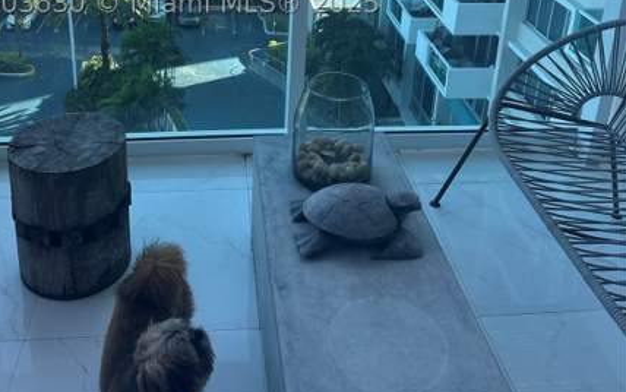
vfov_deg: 31.2
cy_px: 3
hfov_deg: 51.4
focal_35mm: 38
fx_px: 649
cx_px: 276
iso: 80
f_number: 1.78
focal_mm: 6.86
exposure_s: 1/1019
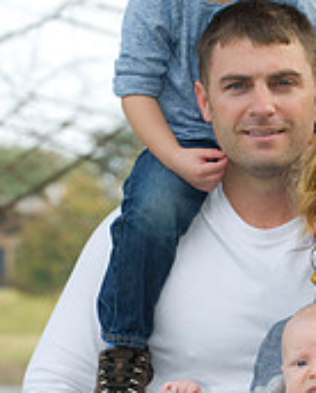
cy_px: 292
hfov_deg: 5.3
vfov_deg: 6.6
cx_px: 290
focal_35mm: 294
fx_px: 3431
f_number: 5.6
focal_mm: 120
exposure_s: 1/250
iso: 400
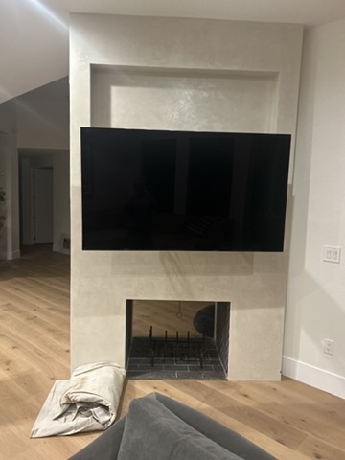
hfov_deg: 53.1
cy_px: 230
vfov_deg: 67.3
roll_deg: -1.5
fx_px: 346
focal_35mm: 26
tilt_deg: -5.5
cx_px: 172
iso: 250
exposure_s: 1/60
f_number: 1.5
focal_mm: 5.7
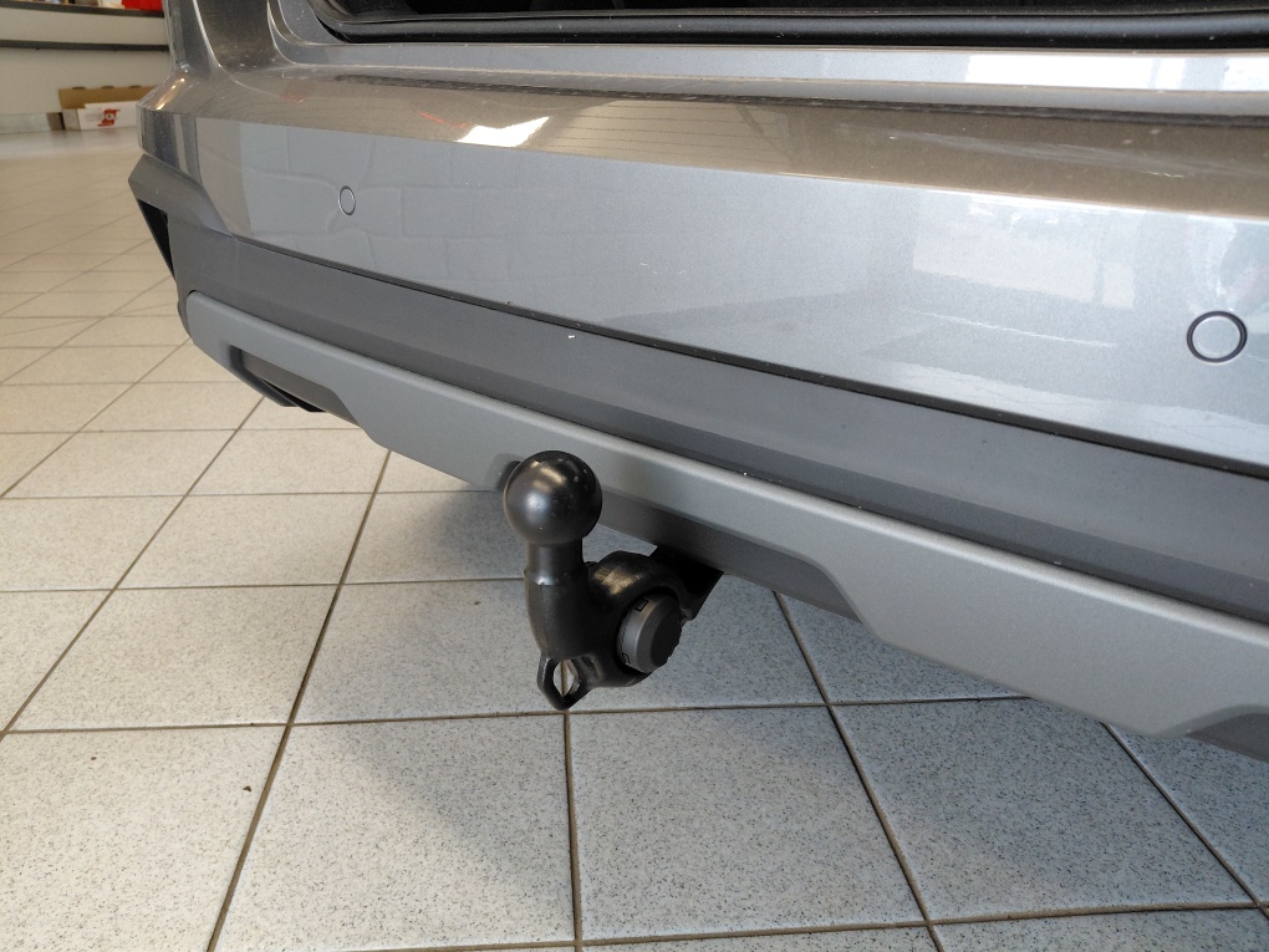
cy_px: 476
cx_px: 634
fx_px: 916
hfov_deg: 69.4
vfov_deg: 54.9
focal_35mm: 25
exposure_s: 1/100
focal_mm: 4.69
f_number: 1.8
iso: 100
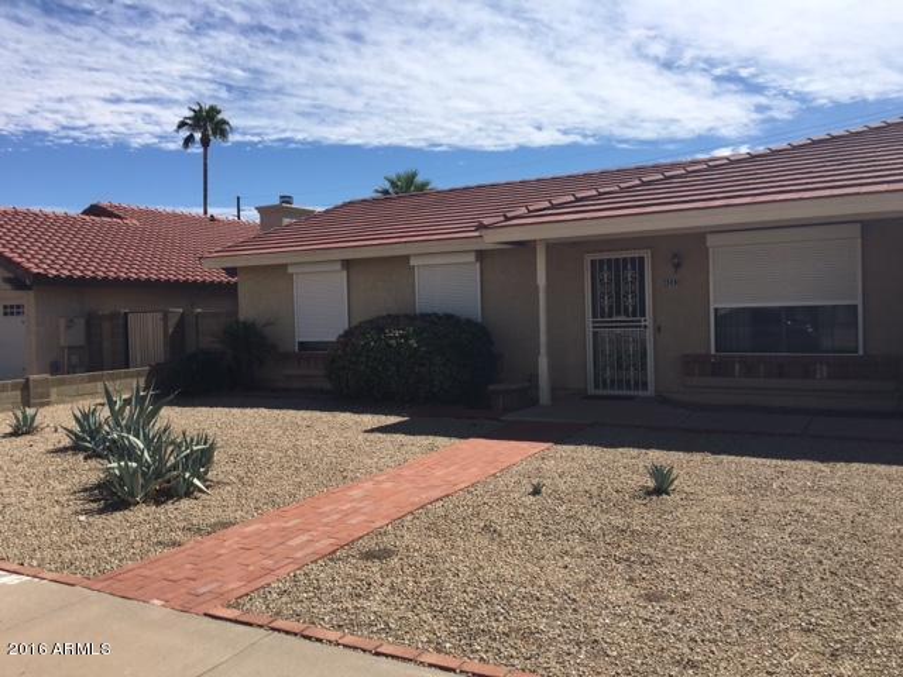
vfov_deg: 48.2
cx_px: 452
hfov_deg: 61.7
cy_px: 338
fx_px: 756
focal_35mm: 29
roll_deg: +1.0
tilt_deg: -1.0
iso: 25
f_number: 2.2
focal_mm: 4.15
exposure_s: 1/2564
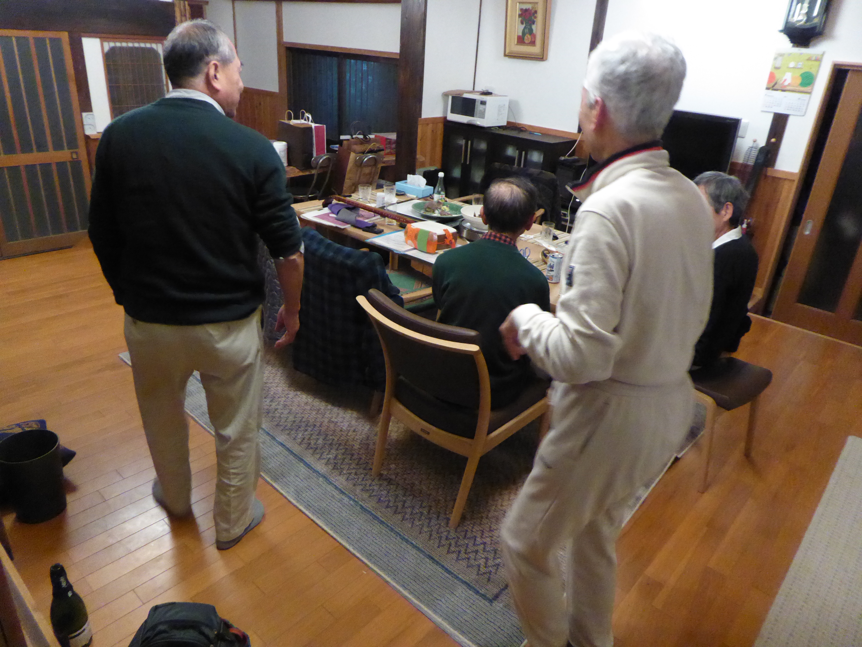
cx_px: 431
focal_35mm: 25
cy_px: 324
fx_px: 623
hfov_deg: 69.4
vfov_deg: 54.9
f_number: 3.3
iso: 1600
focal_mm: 4.3
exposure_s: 1/25
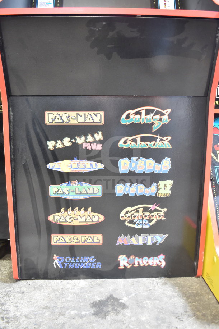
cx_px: 110
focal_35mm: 30
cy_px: 164
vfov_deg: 61.9
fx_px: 274
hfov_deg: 43.6
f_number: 3.8
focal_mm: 20
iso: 900
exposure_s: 1/30
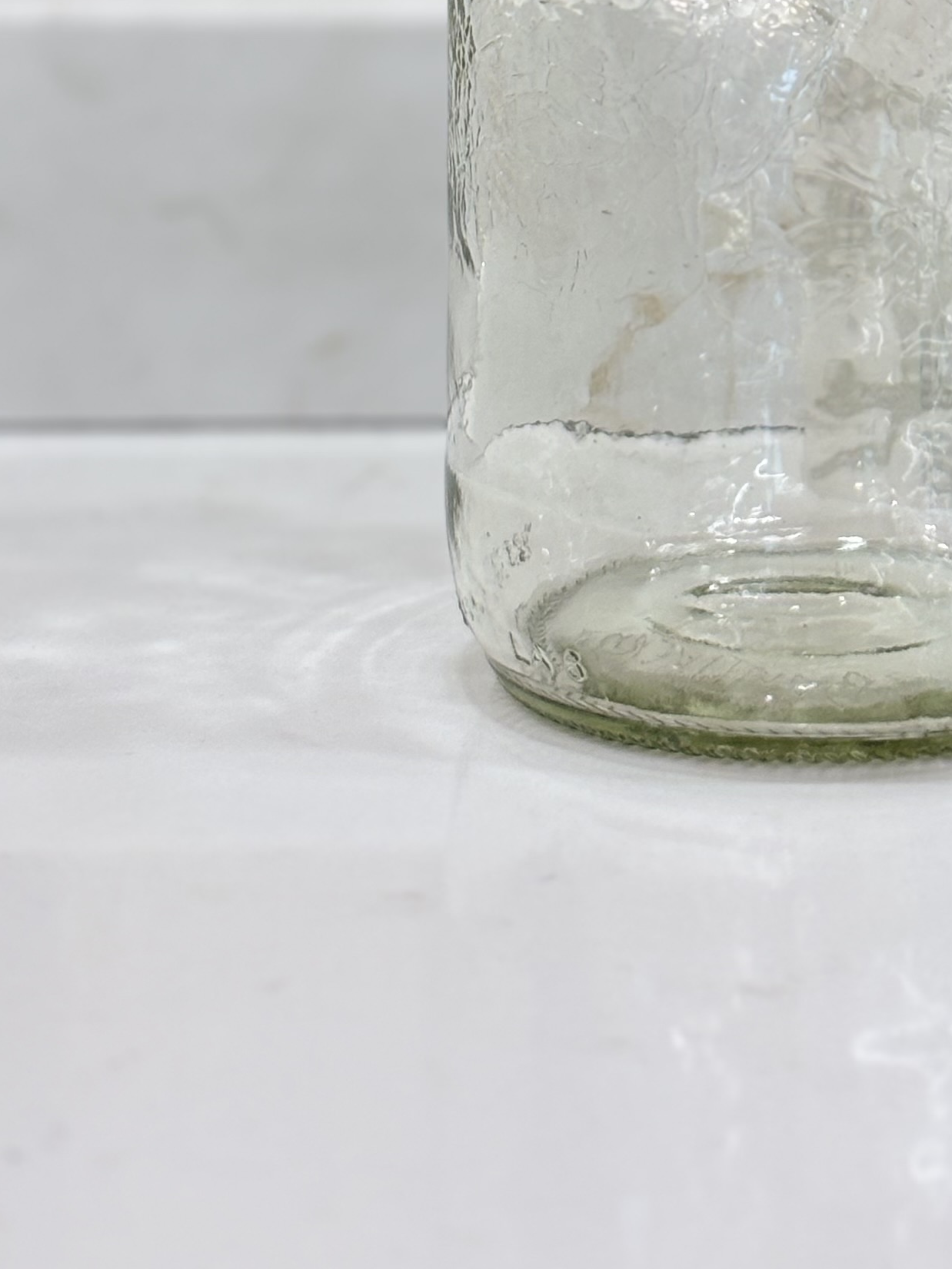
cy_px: -280
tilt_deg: -5.6
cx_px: 801
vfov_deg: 15.0
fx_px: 4658
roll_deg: -0.5
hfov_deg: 11.6
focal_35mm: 127
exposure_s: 1/120
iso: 50
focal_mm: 5.96
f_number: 1.6
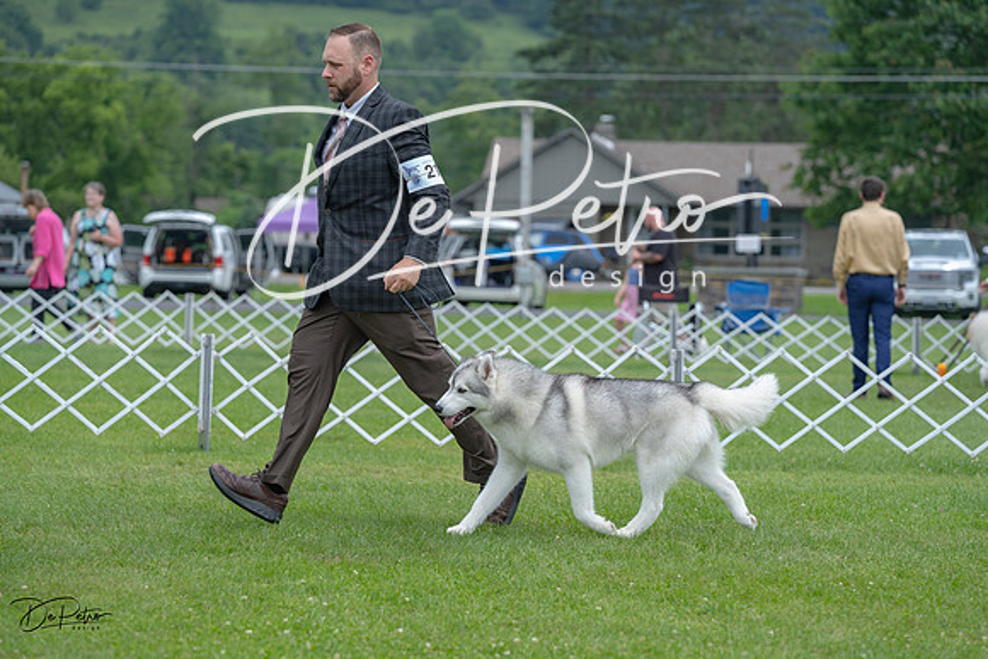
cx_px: 494
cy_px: 330
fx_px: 3459
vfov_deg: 10.9
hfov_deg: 16.3
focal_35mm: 126
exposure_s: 1/1000
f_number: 4.5
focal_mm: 126
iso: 400
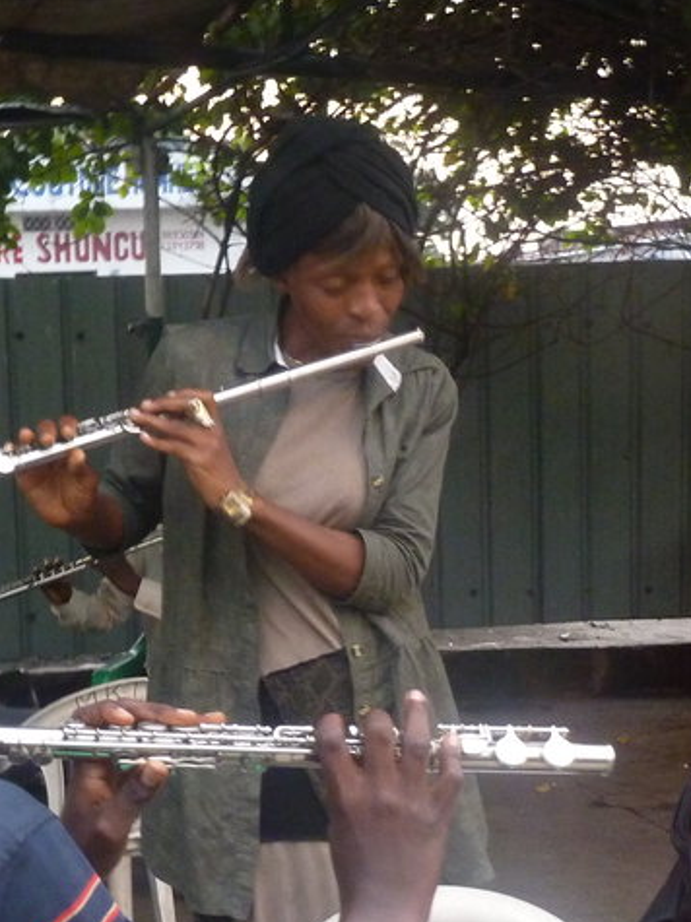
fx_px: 1837
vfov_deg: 27.7
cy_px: 699
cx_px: 309
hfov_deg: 21.3
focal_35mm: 69
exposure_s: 1/6
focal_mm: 5.3
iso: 400
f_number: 3.5
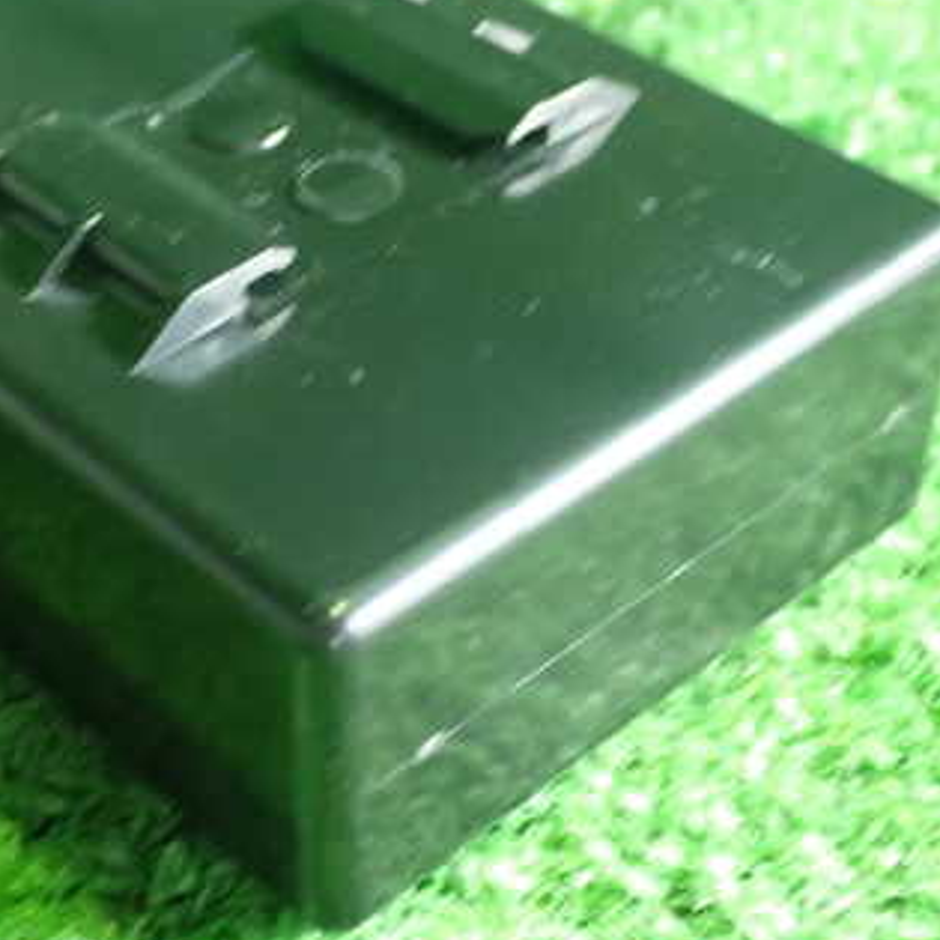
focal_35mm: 74
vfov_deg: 23.3
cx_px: 313
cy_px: 415
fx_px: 2273
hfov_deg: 23.3
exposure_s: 1/25
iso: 800
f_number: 2.9
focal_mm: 7.84
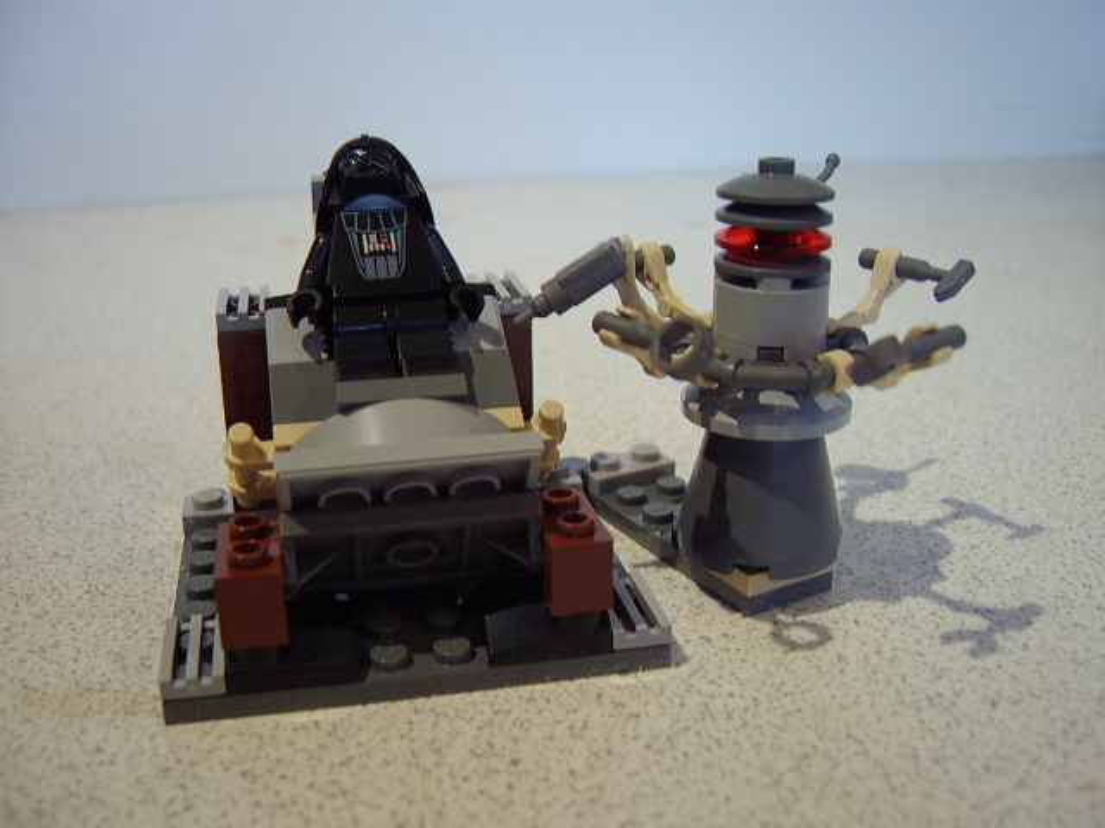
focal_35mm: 31
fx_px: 990
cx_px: 552
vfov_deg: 45.4
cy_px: 414
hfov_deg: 58.4
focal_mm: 8.13
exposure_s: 1/23
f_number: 2.7
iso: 100
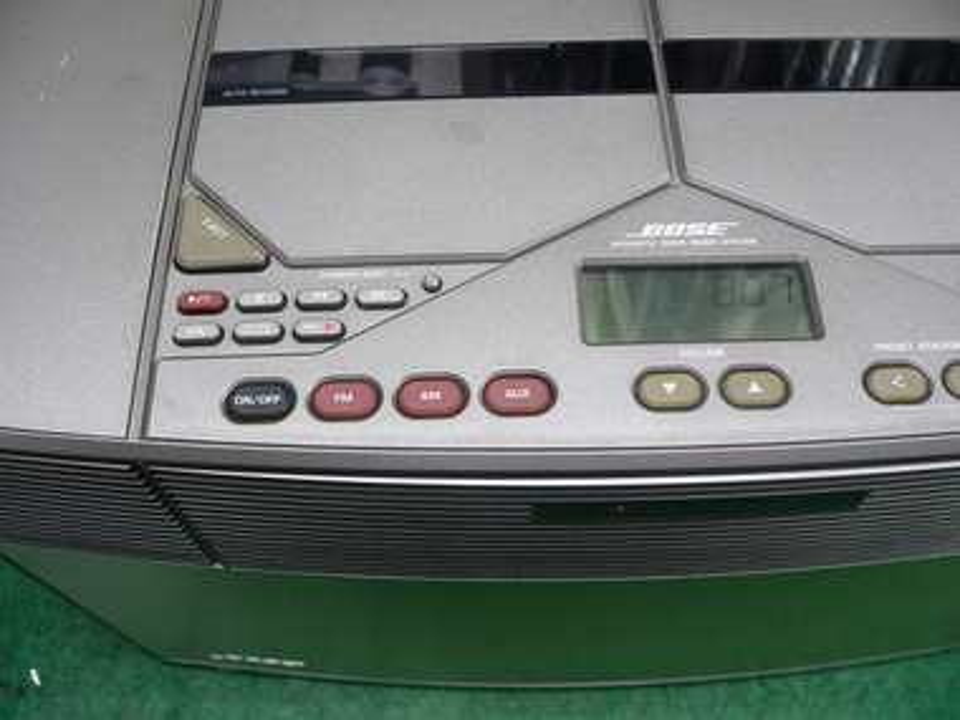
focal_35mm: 36
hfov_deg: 51.4
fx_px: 998
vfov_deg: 39.7
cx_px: 480
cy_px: 360
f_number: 2.8
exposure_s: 1/25
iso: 200
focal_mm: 6
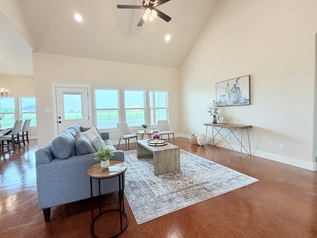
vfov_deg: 81.8
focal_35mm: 15
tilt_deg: -2.5
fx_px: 137
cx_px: 150
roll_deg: +0.6
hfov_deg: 98.1
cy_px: 117
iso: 160
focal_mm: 2.22
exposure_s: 1/120
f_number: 2.2
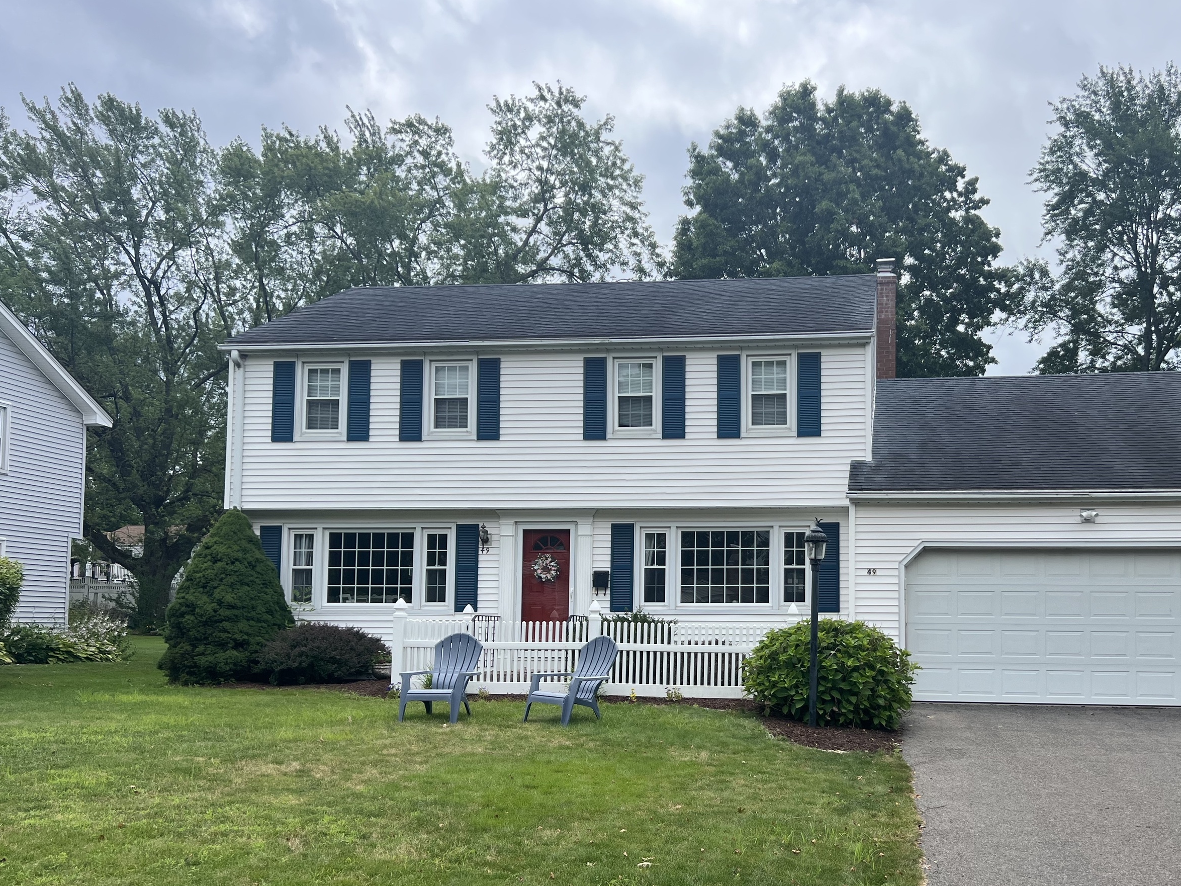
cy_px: 551
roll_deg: -0.1
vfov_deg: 41.5
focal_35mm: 34
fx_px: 1160
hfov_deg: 53.1
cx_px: 766
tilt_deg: +1.7
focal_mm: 5.7
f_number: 1.5
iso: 50
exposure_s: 1/3968
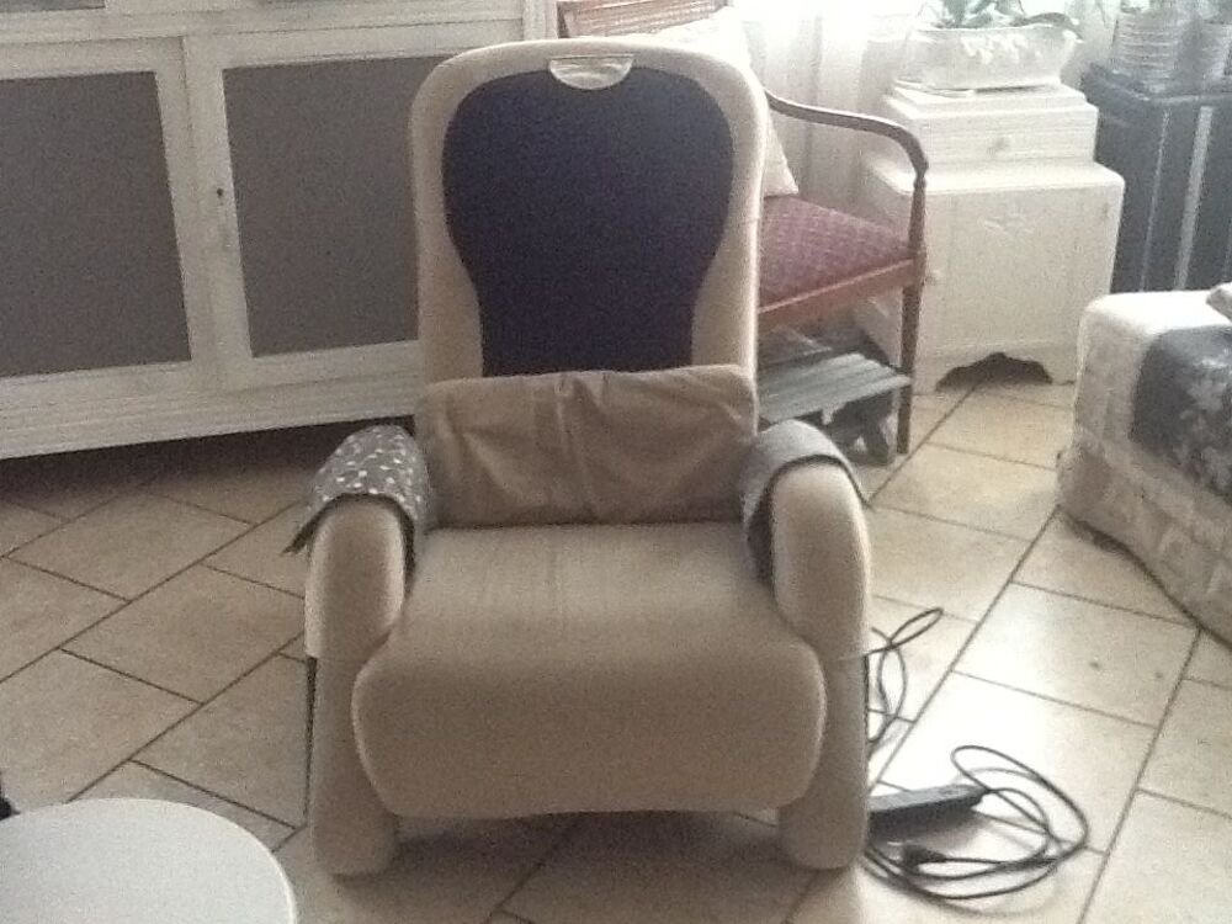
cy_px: 462
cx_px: 616
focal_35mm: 44
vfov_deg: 32.9
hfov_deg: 42.9
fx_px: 1566
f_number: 2.4
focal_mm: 2.03
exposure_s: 1/24
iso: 320
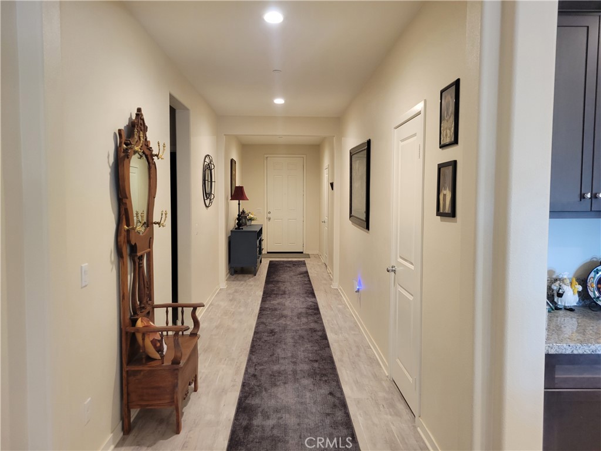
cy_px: 226
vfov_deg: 53.1
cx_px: 300
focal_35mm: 26
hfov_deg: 67.3
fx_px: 451
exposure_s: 1/40
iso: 250
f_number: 1.8
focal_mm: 5.4
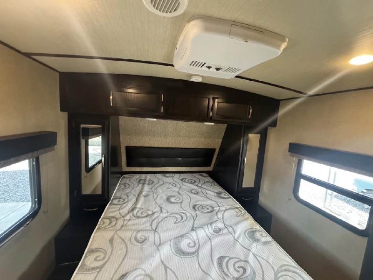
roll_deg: -3.5
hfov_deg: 102.1
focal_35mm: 14
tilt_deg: -5.2
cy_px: 140
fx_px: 151
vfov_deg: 85.7
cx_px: 186
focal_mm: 2.22
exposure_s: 1/60
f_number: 2.2
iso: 1250
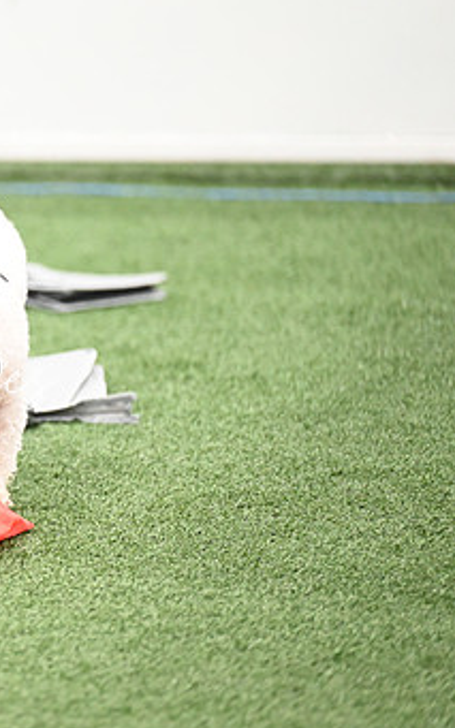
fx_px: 6888
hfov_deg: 3.8
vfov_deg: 6.1
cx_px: -158
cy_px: 333
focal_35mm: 347
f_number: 2.8
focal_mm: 200
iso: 6400
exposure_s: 1/640
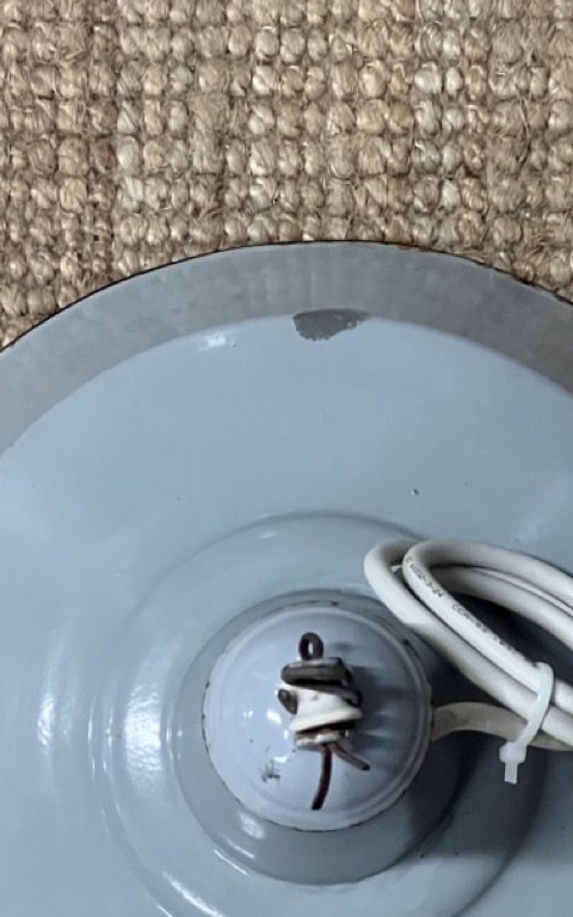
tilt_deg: -87.2
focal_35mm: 136
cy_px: 713
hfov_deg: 9.6
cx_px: 319
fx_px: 3398
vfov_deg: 15.3
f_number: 2.8
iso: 800
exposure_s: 1/50
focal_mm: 9
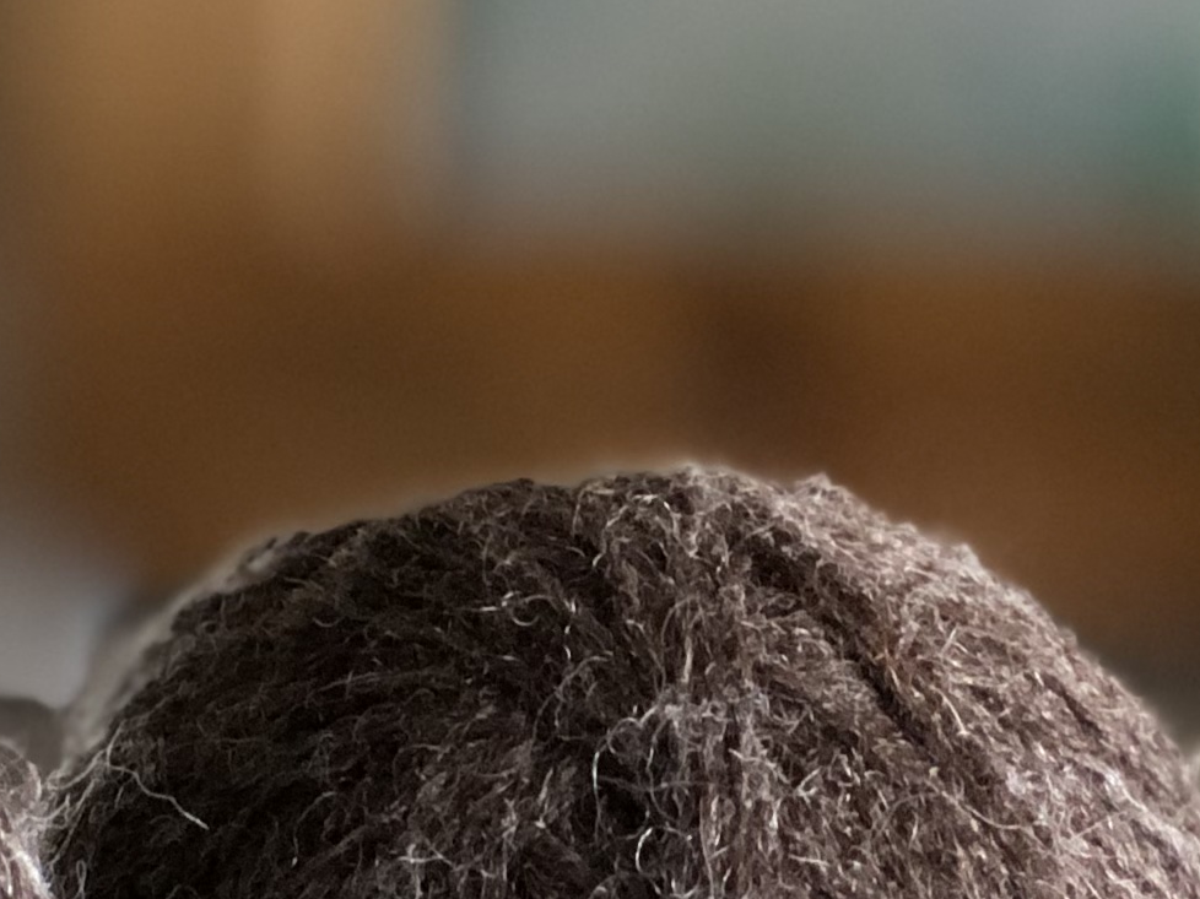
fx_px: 8145
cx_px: -764
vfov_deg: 6.3
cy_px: 390
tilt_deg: -2.4
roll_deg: -2.6
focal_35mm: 235
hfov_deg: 8.2
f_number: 2.8
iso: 160
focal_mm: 6.6
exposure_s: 1/30
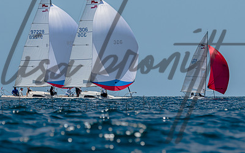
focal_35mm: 616
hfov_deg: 3.4
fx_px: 4111
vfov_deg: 2.1
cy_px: 59
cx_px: 138
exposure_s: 1/2000
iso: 200
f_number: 5.6
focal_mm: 270
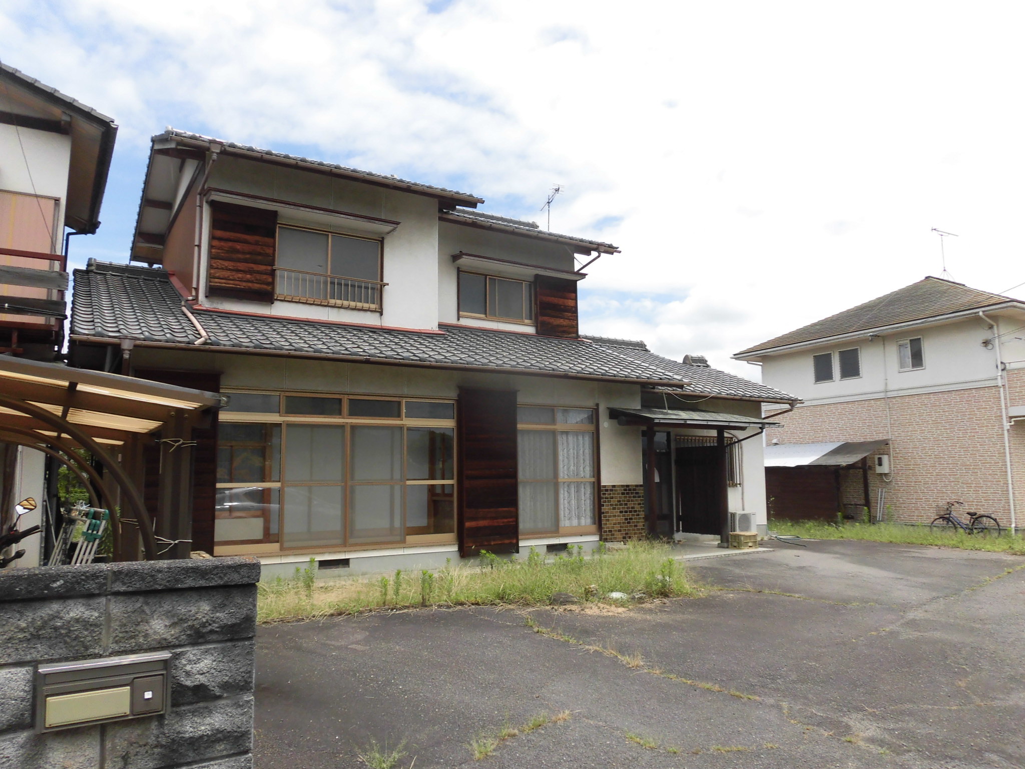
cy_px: 384
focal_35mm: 24
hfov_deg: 71.6
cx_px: 512
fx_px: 711
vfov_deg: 56.8
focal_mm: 4.3
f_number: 7.8
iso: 100
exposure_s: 1/200
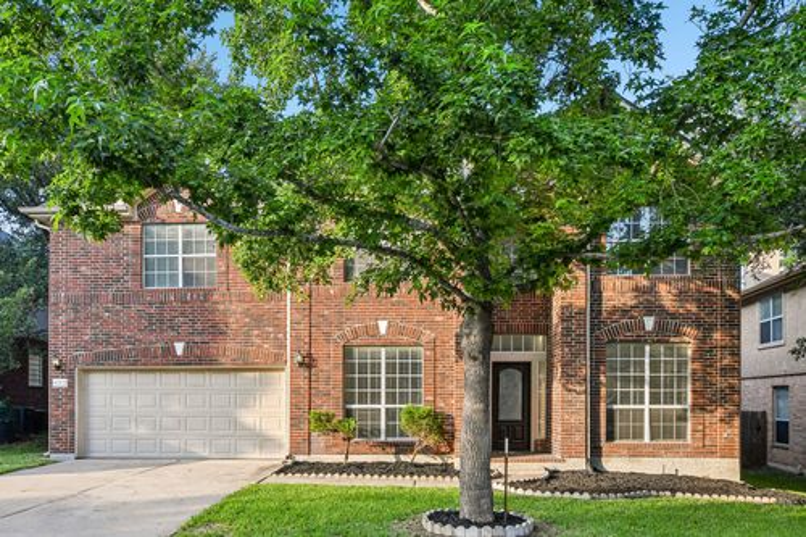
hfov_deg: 64.6
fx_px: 638
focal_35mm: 28
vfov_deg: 45.6
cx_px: 403
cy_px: 268
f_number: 8
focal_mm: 19
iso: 400
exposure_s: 1/400
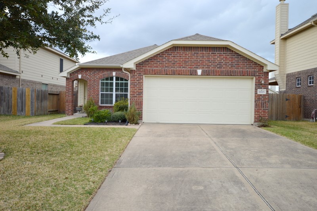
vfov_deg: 43.5
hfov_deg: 62.0
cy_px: 106
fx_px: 264
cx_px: 158
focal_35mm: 30
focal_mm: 20
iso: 100
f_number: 5.6
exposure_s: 1/125
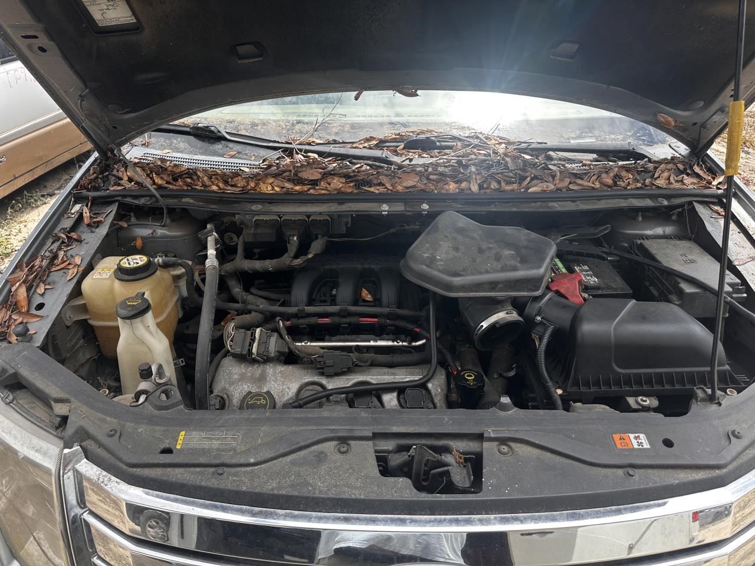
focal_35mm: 24
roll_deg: -3.7
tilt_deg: -26.5
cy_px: 283
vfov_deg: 56.8
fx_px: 523
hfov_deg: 71.6
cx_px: 378
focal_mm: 6.86
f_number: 1.78
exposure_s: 1/935
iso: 80
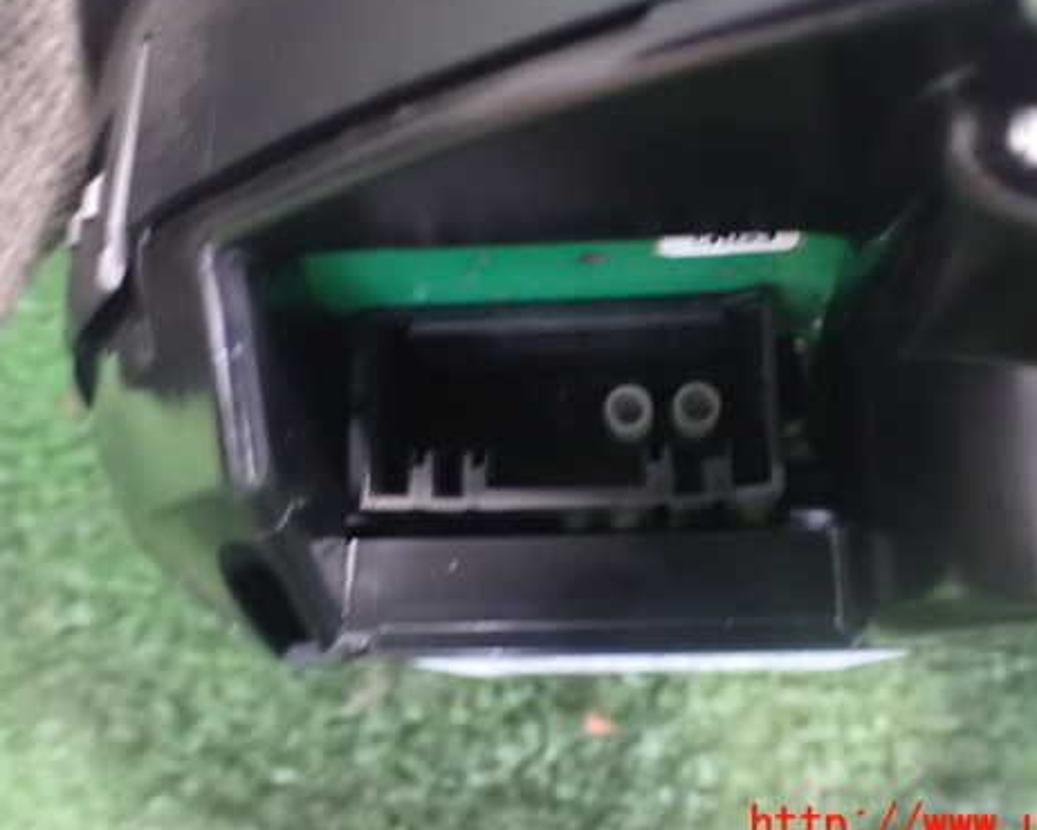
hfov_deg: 47.8
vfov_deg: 39.1
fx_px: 1167
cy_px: 350
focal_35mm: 38
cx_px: 584
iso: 1600
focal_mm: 5.4
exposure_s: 1/15
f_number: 2.3
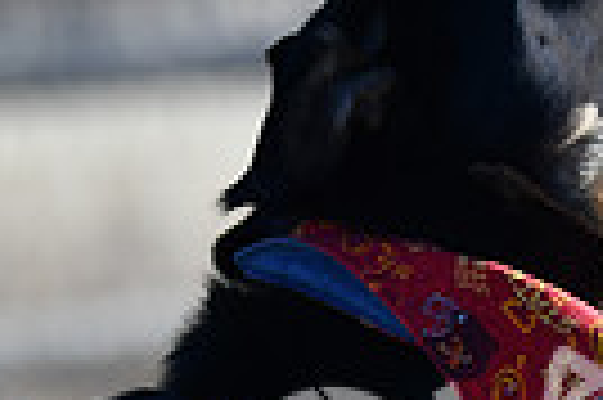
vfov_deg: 1.7
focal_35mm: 811
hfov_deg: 2.5
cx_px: 1269
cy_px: 726
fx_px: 13570
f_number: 2.8
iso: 320
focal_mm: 125
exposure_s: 1/4000
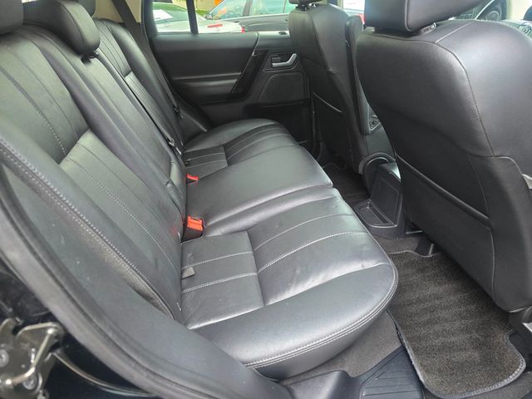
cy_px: 200
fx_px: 353
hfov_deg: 73.9
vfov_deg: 58.9
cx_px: 266
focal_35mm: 23
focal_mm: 6.3
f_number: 1.7
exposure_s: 1/120
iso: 400
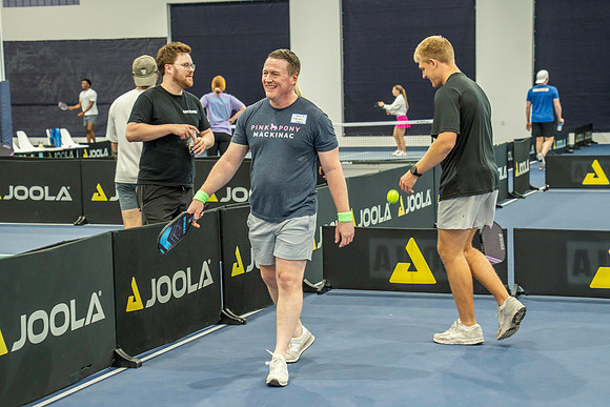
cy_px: 209
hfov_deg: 25.3
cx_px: 288
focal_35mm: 80
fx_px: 1357
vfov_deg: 17.1
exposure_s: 1/160
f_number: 4
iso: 3200
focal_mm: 70
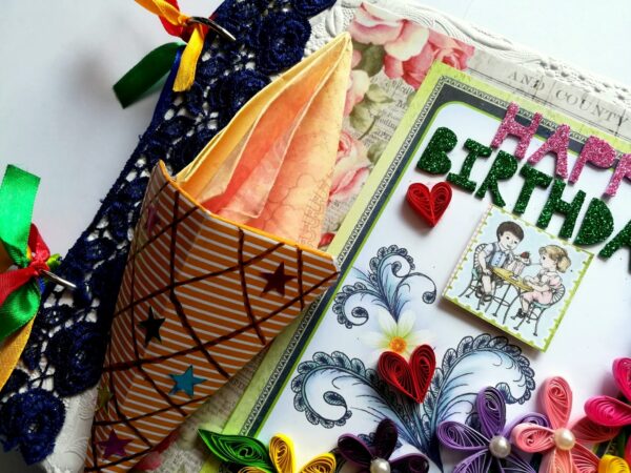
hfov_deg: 67.3
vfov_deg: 53.1
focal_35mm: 26
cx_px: 316
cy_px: 236
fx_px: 474
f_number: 2.2
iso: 64
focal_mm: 3.83
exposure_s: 1/100
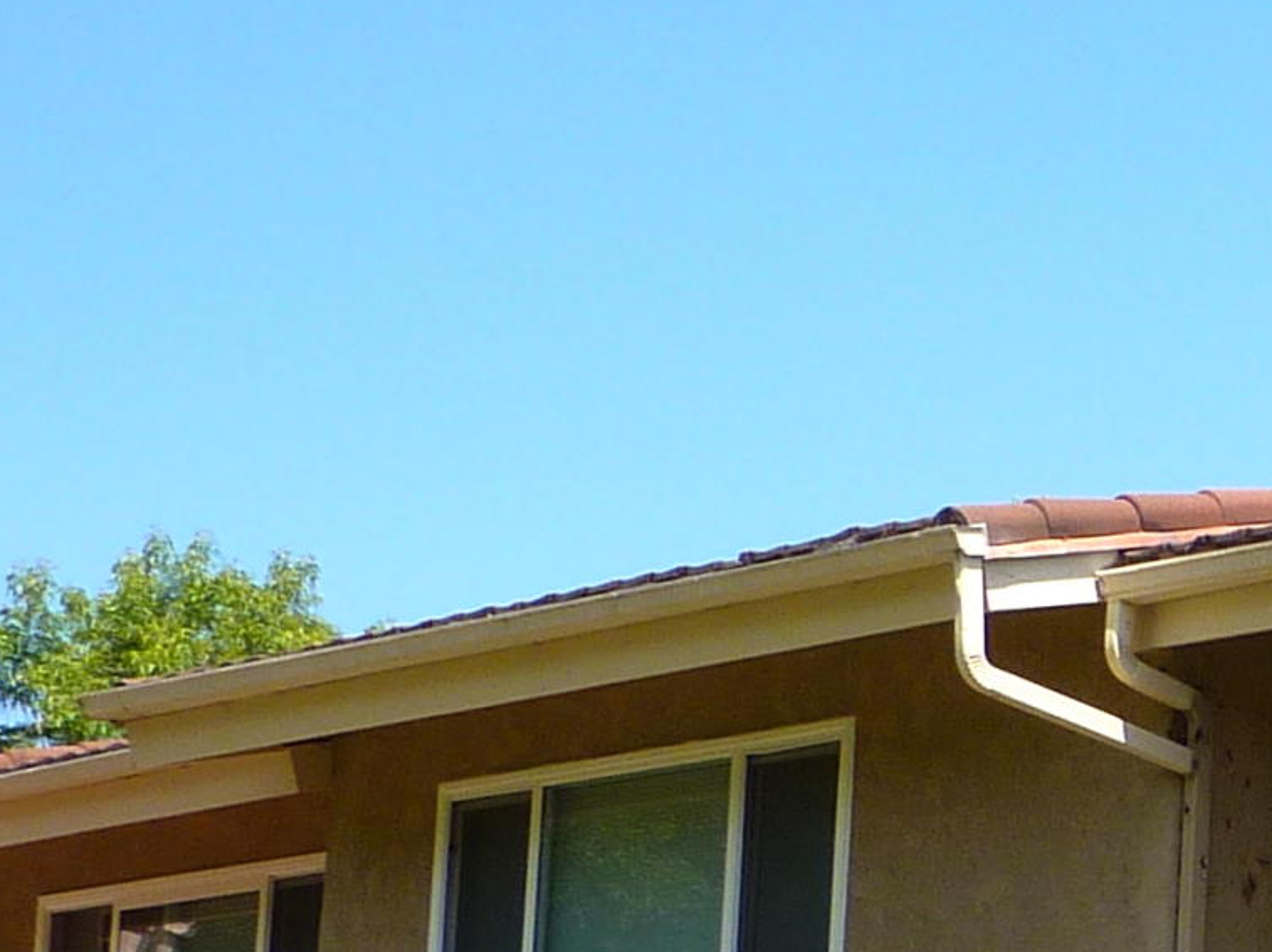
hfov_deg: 14.7
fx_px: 4224
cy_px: 1212
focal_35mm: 115
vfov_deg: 12.5
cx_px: 2361
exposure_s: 1/500
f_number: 4
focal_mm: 4.7
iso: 80
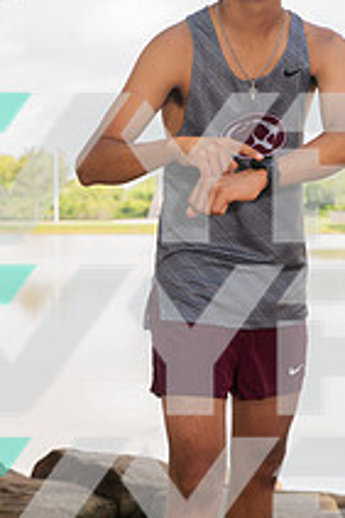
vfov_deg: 16.6
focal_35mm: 123
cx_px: 250
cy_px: 342
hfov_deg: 11.1
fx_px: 1771
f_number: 7.1
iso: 250
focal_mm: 58
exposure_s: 1/250
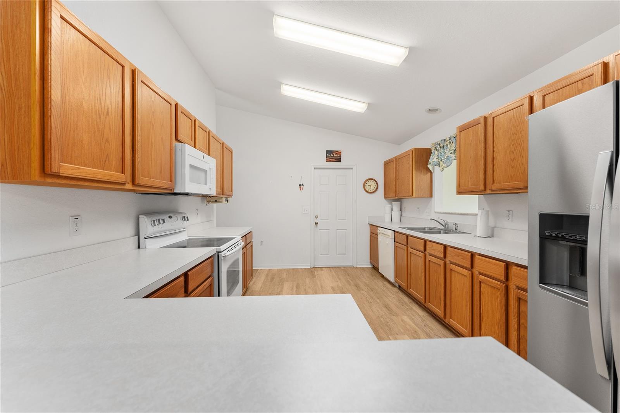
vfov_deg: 81.2
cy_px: 206
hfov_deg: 104.3
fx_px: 241
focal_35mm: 14
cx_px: 310
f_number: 7.1
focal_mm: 14
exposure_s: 1/6
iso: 400
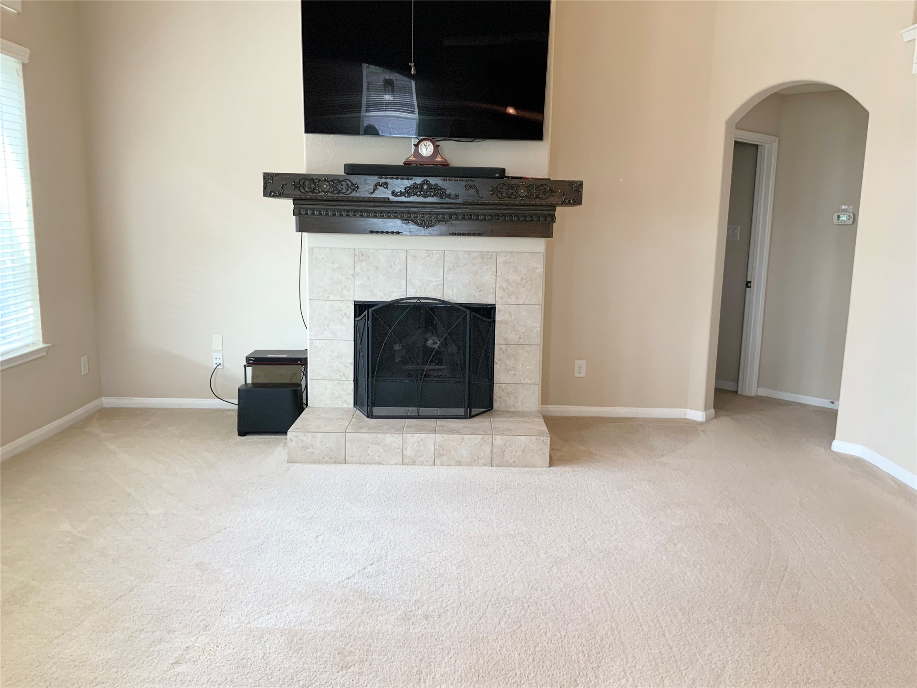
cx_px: 458
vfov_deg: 48.2
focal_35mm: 29
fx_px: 768
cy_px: 344
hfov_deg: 61.7
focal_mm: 3
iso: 80
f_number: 1.8
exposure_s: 1/60
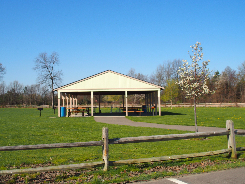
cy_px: 92
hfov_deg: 44.8
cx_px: 122
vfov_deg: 34.3
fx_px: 297
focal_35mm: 42
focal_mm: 9
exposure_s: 1/640
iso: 100
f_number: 5
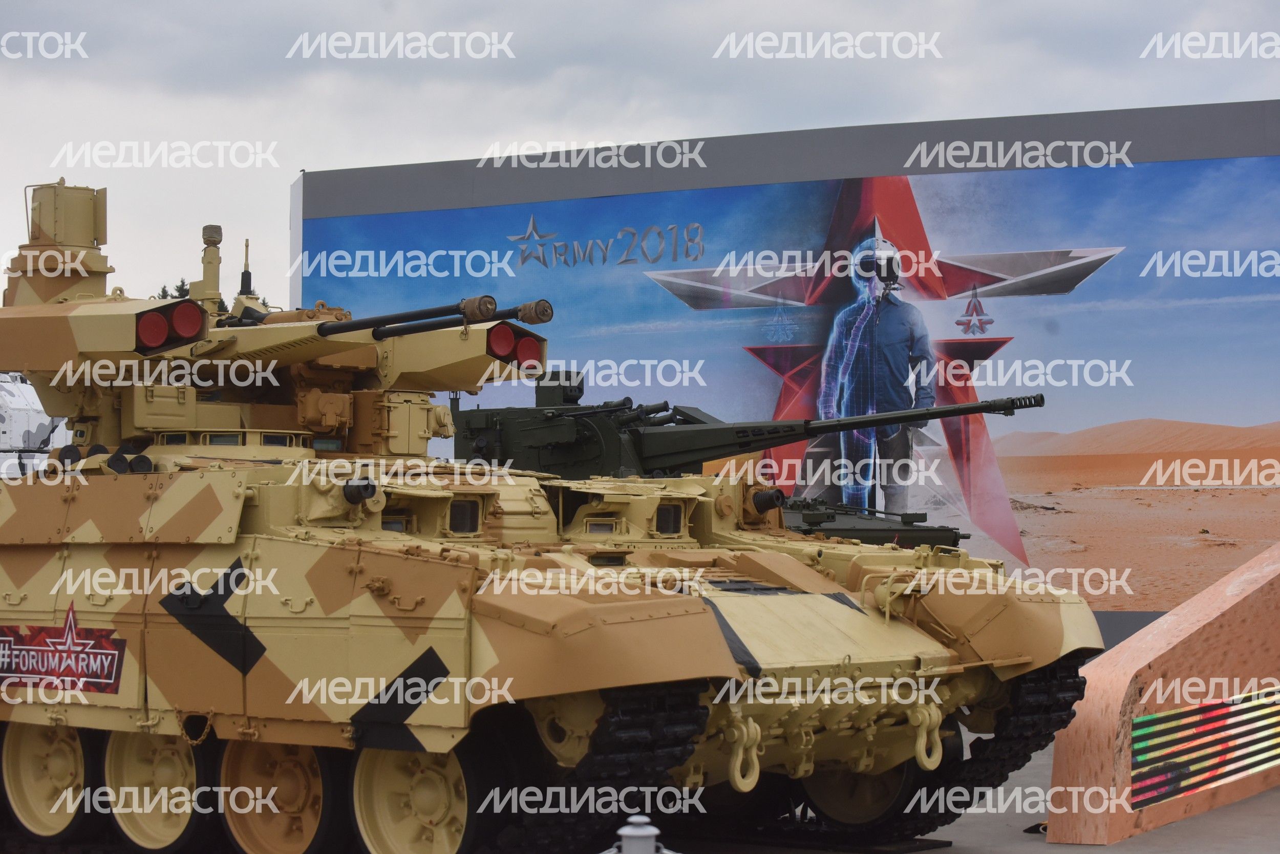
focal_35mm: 70
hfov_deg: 28.8
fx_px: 2489
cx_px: 640
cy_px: 427
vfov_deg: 19.5
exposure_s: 1/2500
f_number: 5.6
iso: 1600
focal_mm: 70
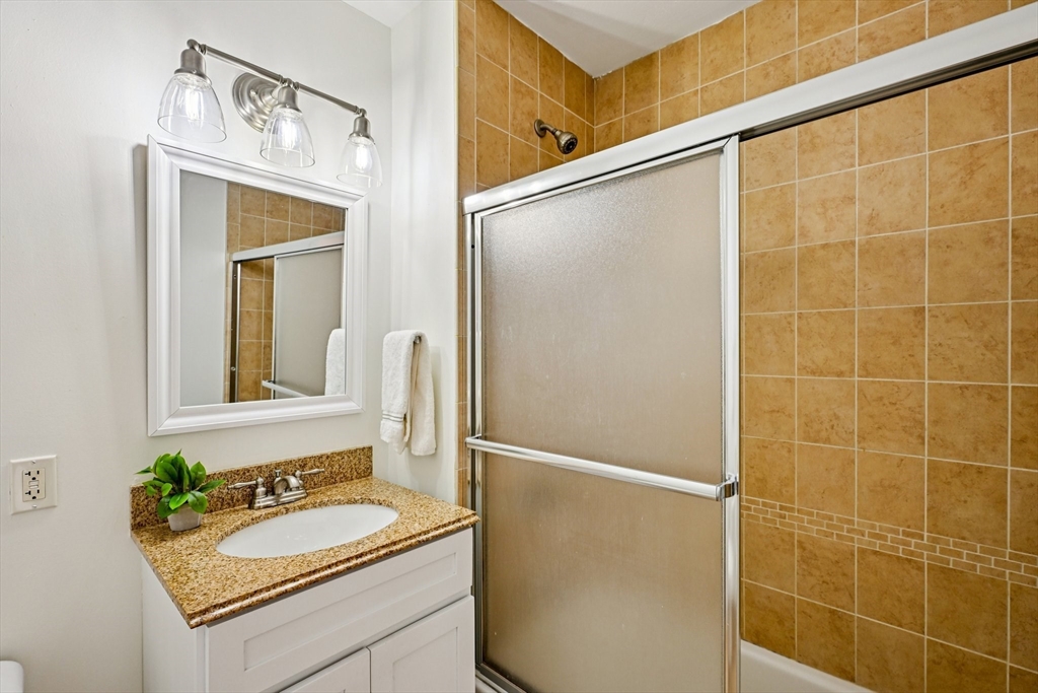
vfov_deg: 73.8
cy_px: 346
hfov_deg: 96.7
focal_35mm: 16
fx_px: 461
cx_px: 519
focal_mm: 16
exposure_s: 1/30
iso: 400
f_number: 8
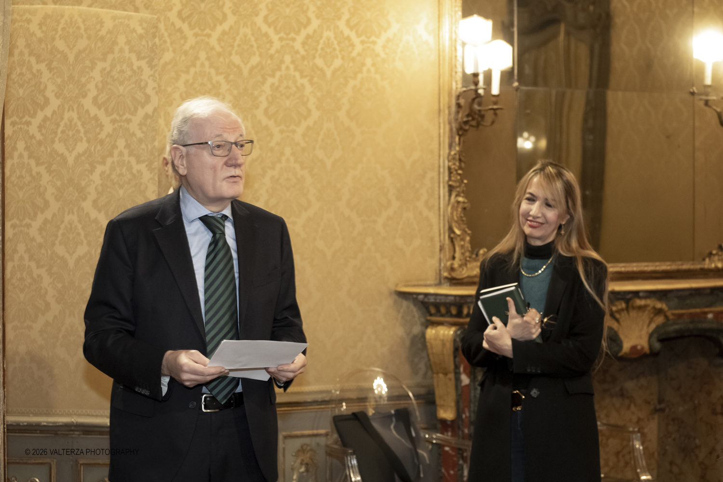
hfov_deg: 21.5
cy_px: 241
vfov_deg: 14.4
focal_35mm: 95
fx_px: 1908
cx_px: 362
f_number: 3.2
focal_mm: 63.4
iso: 3200
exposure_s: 1/60
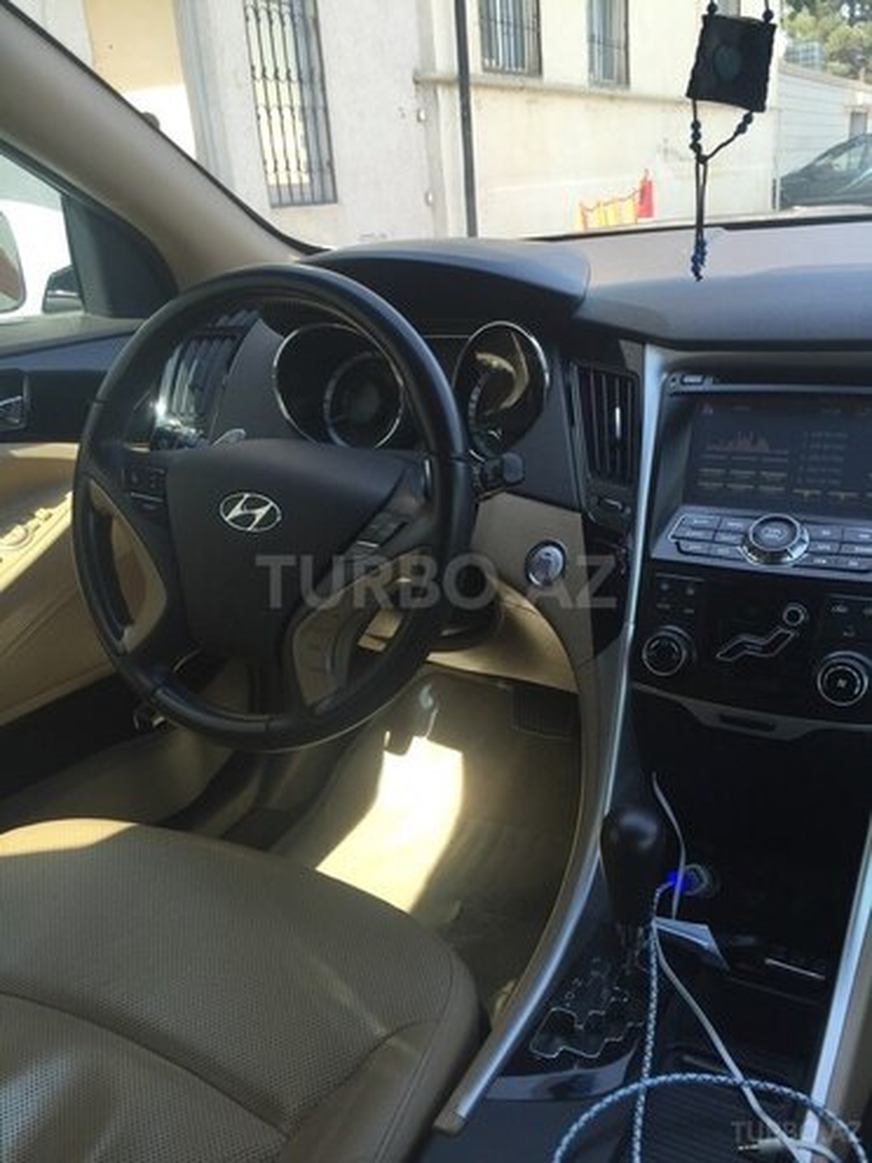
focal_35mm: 29
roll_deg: +4.5
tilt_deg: -22.3
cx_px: 436
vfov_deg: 61.7
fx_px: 974
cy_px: 582
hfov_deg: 48.2
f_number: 2.2
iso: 32
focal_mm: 4.15
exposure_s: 1/302
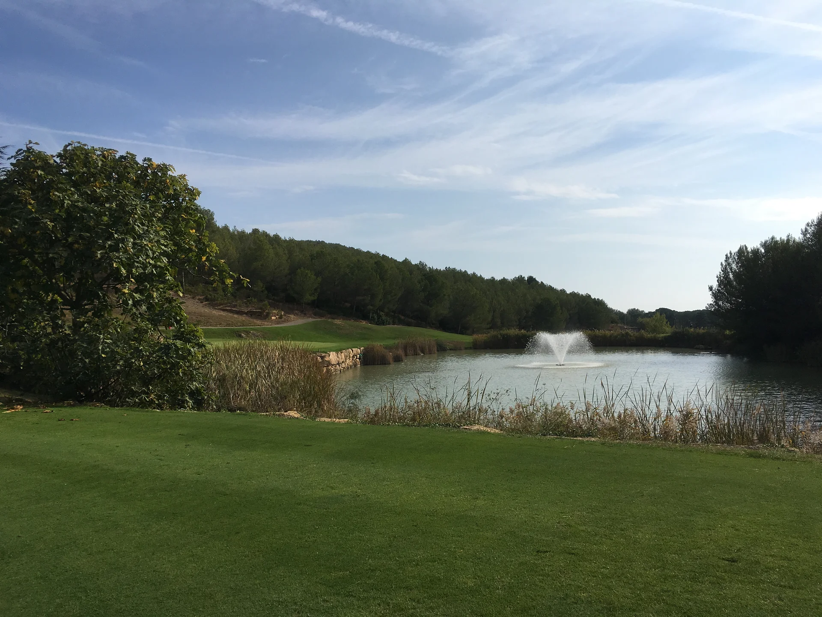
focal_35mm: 29
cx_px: 411
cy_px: 308
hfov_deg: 61.7
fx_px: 689
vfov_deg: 48.2
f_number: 2.2
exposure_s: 1/3205
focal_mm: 4.15
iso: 25
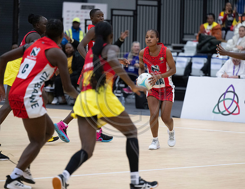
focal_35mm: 226
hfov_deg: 8.7
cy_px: 93
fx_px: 1617
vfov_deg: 6.7
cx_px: 144
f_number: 3.2
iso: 4000
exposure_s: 1/1000
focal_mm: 200
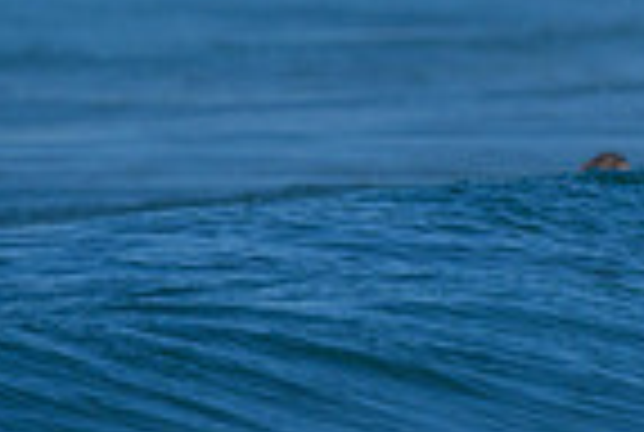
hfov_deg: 0.5
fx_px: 79753
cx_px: 1514
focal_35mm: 4449
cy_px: 77
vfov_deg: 0.3
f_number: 6.3
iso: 180
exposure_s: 1/2000
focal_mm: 800
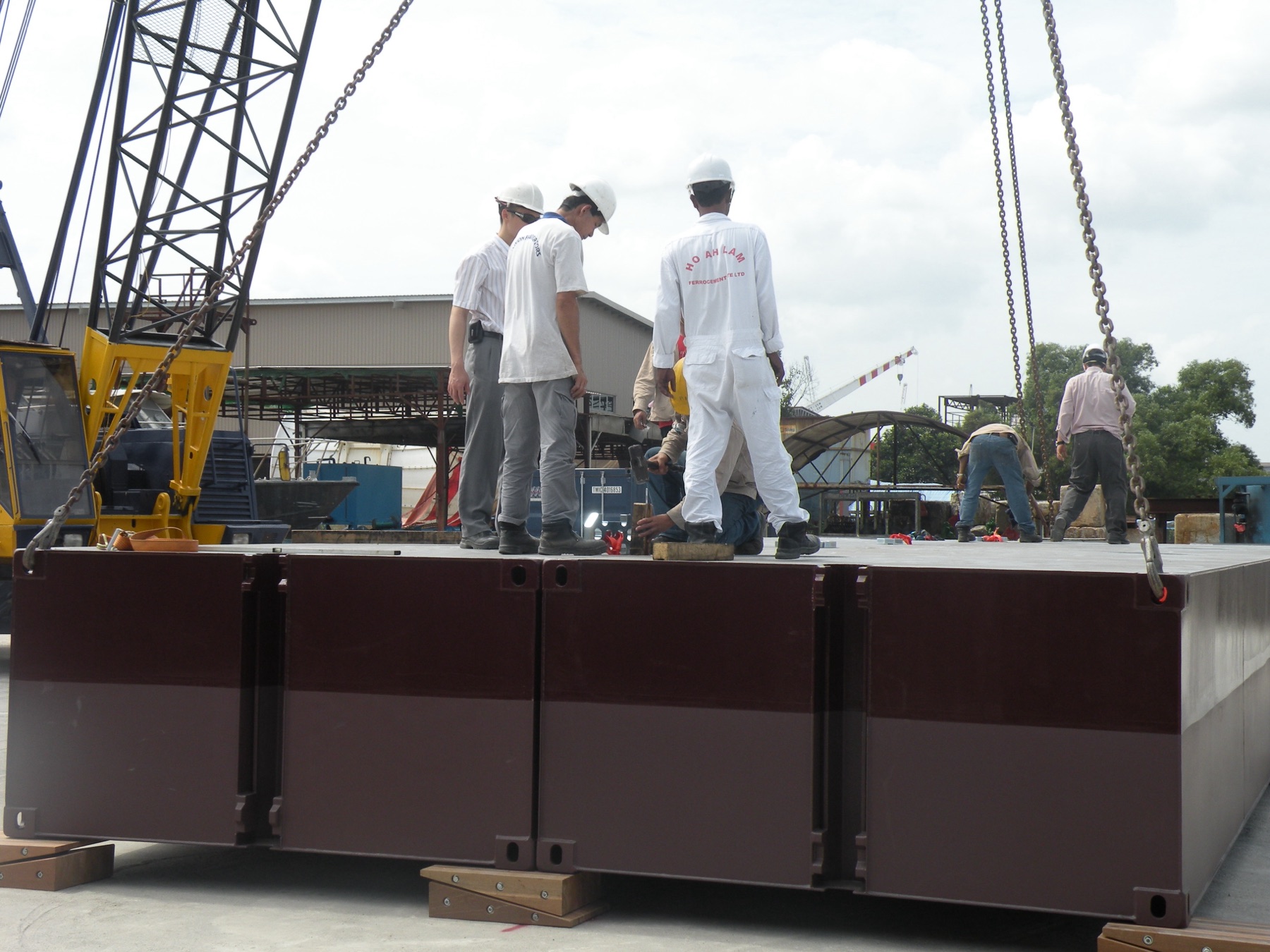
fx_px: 2055
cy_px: 476
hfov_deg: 34.3
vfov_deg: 26.1
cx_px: 635
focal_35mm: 56
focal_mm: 9.8
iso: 64
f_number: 4
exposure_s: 1/597
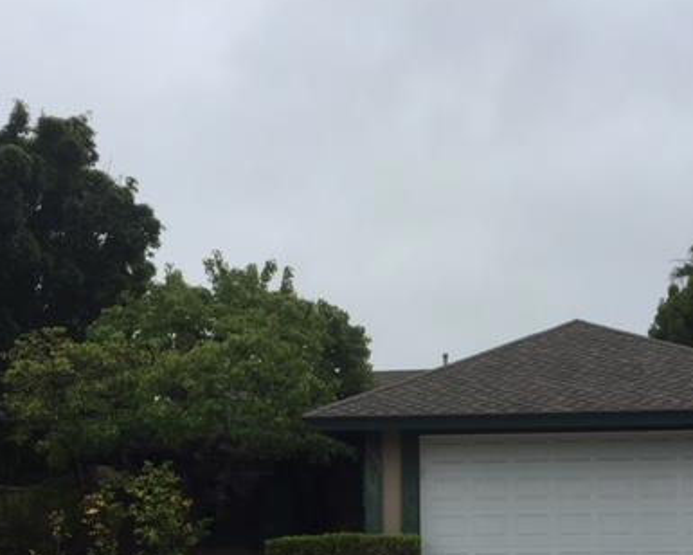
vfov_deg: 31.5
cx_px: 432
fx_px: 964
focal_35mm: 47
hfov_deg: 39.3
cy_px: 420
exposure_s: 1/898
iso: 32
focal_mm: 4.15
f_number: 2.2
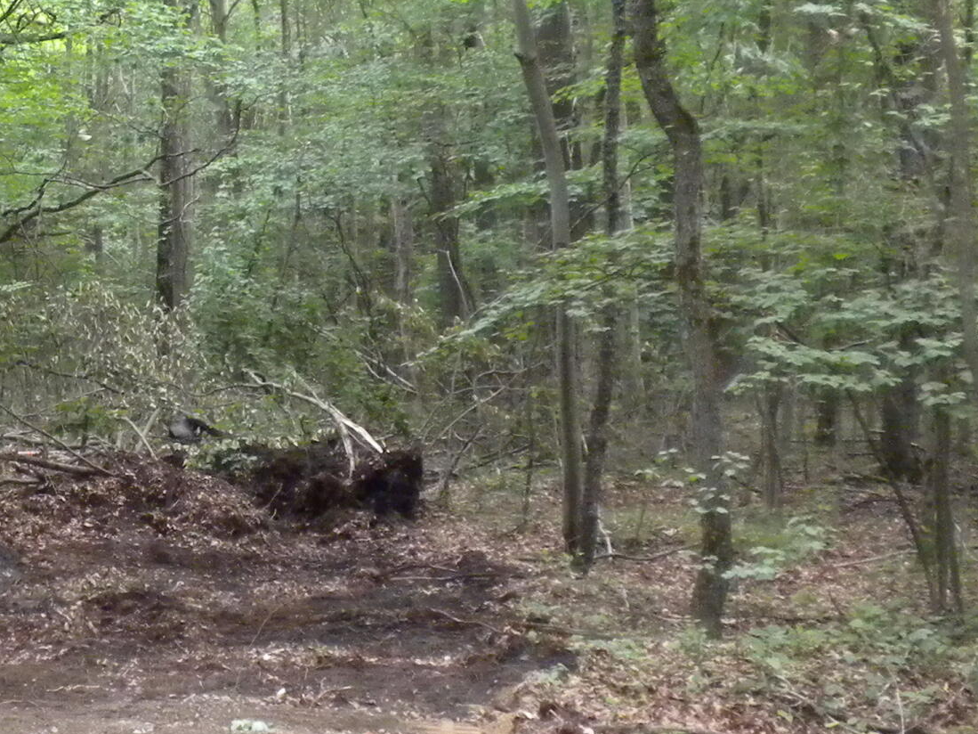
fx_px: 2853
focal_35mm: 101
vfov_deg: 14.6
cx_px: -4
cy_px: 309
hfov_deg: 18.9
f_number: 3.5
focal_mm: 6.6
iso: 400
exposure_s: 1/146
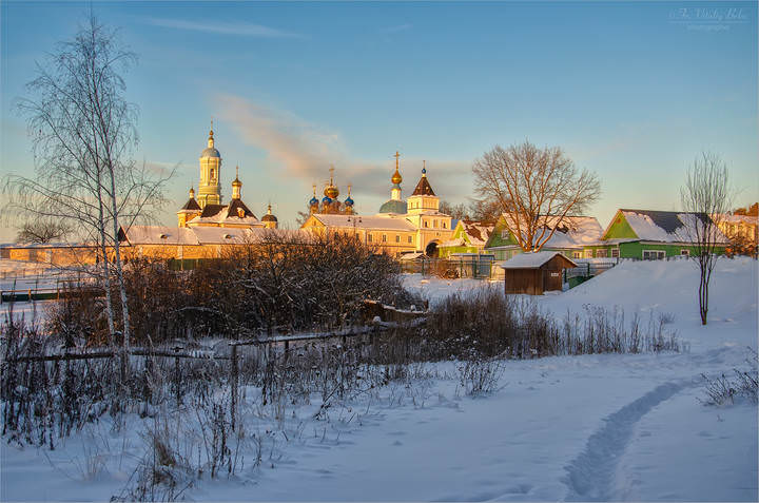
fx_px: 947
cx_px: 380
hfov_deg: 43.7
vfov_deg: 29.7
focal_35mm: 45
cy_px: 252
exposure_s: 1/250
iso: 200
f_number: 8
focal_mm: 30
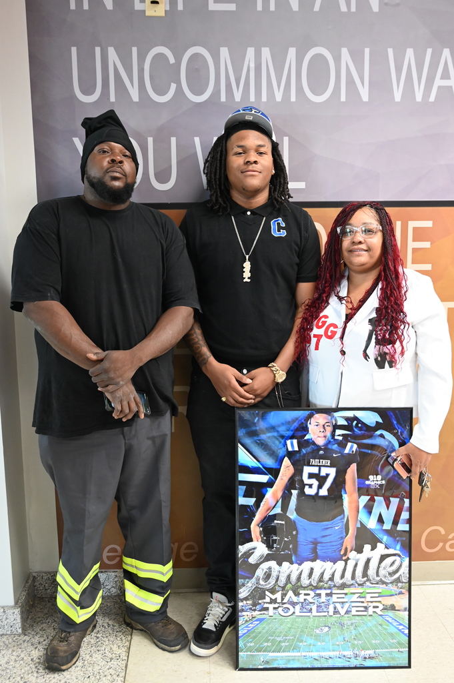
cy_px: 342
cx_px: 227
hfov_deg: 39.9
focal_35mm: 33
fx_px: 625
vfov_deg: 57.3
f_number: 4
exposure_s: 1/60
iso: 3200
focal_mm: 33
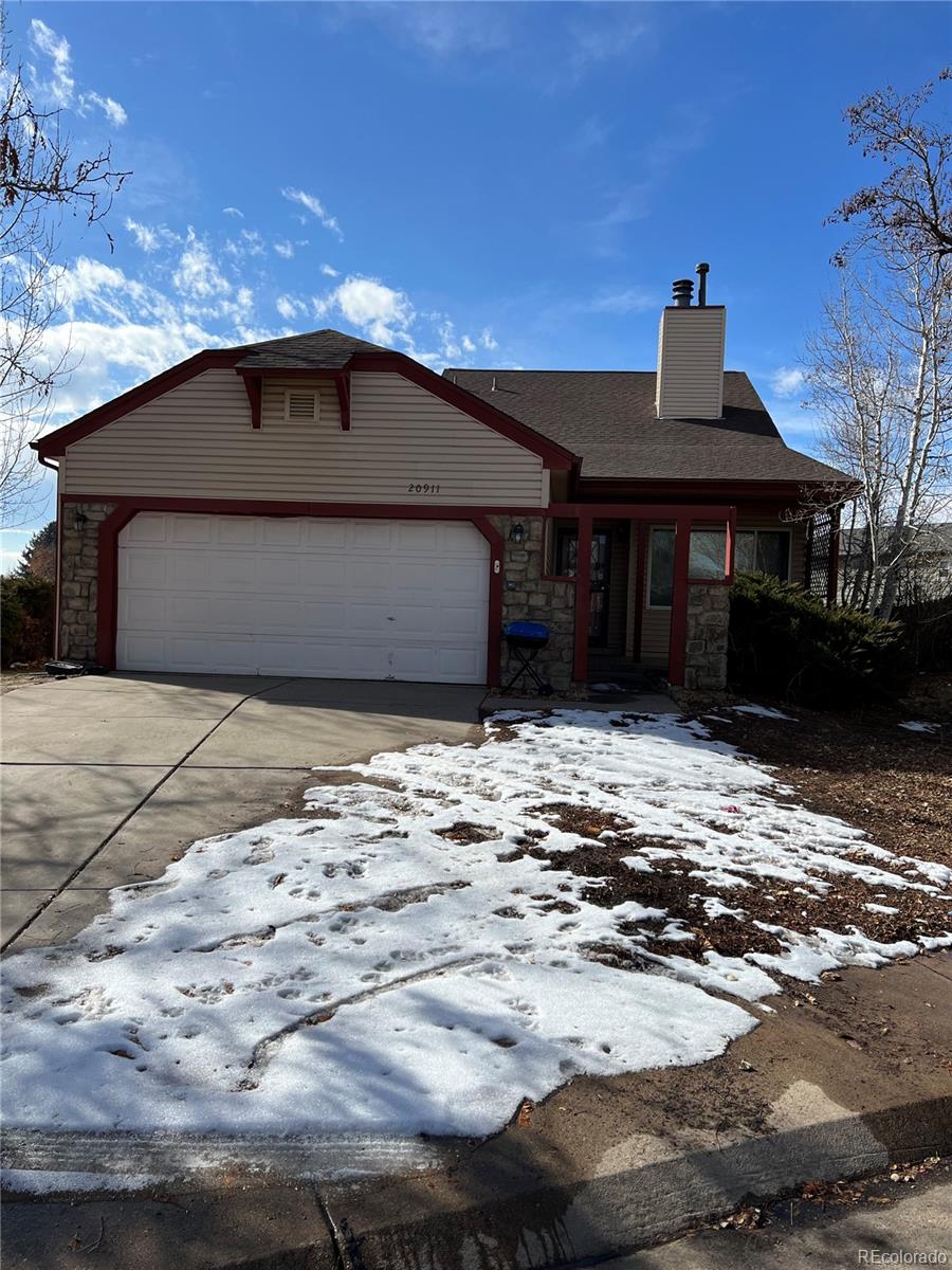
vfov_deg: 67.3
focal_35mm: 26
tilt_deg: -1.0
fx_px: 953
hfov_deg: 53.1
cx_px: 476
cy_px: 635
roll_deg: -1.5
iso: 50
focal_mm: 5.7
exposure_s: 1/5882
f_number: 1.5
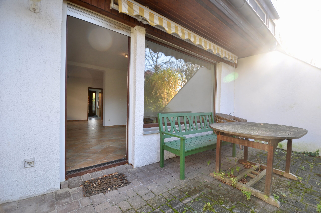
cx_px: 160
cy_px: 106
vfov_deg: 77.2
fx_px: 134
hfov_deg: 100.5
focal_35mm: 15
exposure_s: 1/100
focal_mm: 10
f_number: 3.5
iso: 200
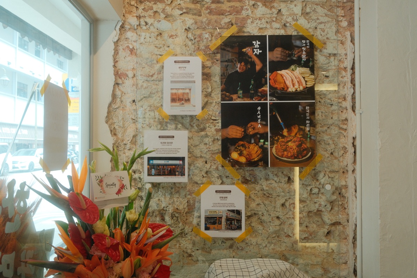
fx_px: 371
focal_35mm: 32
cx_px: 208
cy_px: 139
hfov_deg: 58.7
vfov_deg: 41.1
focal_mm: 21.2
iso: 1250
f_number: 5
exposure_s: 1/60
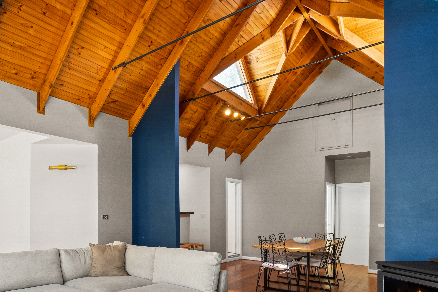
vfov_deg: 51.1
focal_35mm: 24
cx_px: 126
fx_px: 292
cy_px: 215
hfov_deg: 70.3
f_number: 8
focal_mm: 10
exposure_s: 1/3
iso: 200
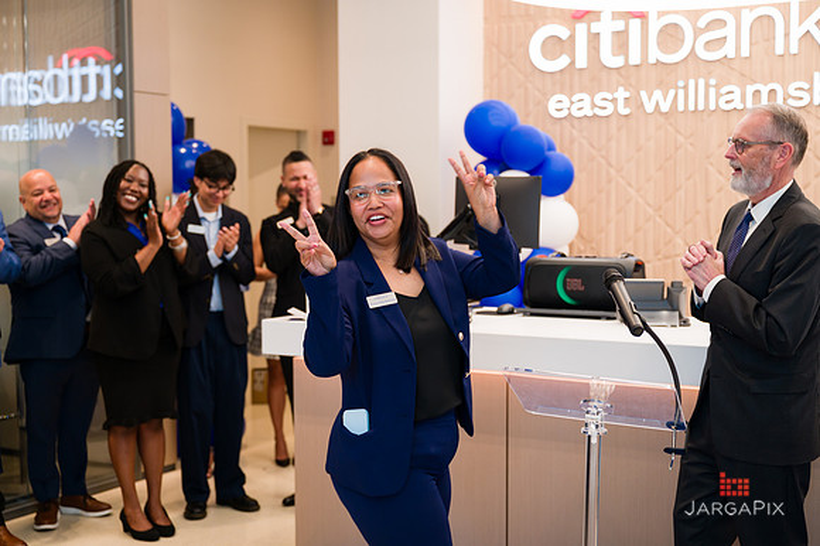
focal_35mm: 48
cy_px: 273
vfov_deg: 27.9
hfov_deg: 41.0
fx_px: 1097
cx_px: 410
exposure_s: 1/200
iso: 400
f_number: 3.2
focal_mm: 48
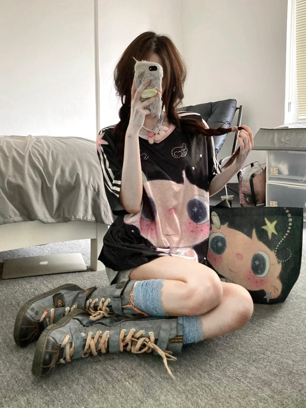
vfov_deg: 63.4
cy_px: 204
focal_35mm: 28
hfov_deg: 49.7
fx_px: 330
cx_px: 153
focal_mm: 3.99
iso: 320
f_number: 1.8
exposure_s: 1/60
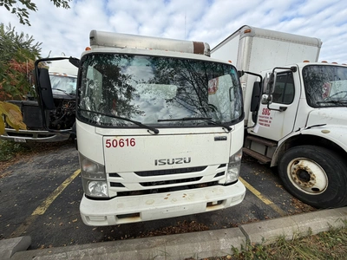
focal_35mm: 14
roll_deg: -0.2
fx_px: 140
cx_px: 174
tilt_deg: -13.0
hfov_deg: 102.1
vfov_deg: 85.7
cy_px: 130
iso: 40
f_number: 2.2
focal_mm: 2.22
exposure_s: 1/717
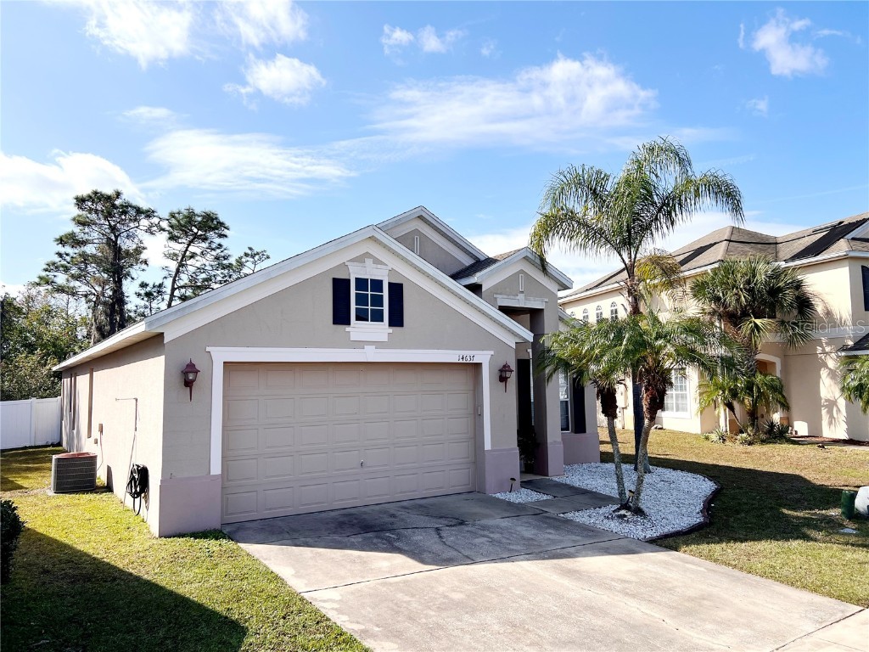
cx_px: 434
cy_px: 326
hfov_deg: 67.3
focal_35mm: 26
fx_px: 653
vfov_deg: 53.1
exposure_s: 1/4444
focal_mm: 5.7
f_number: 1.5
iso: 50
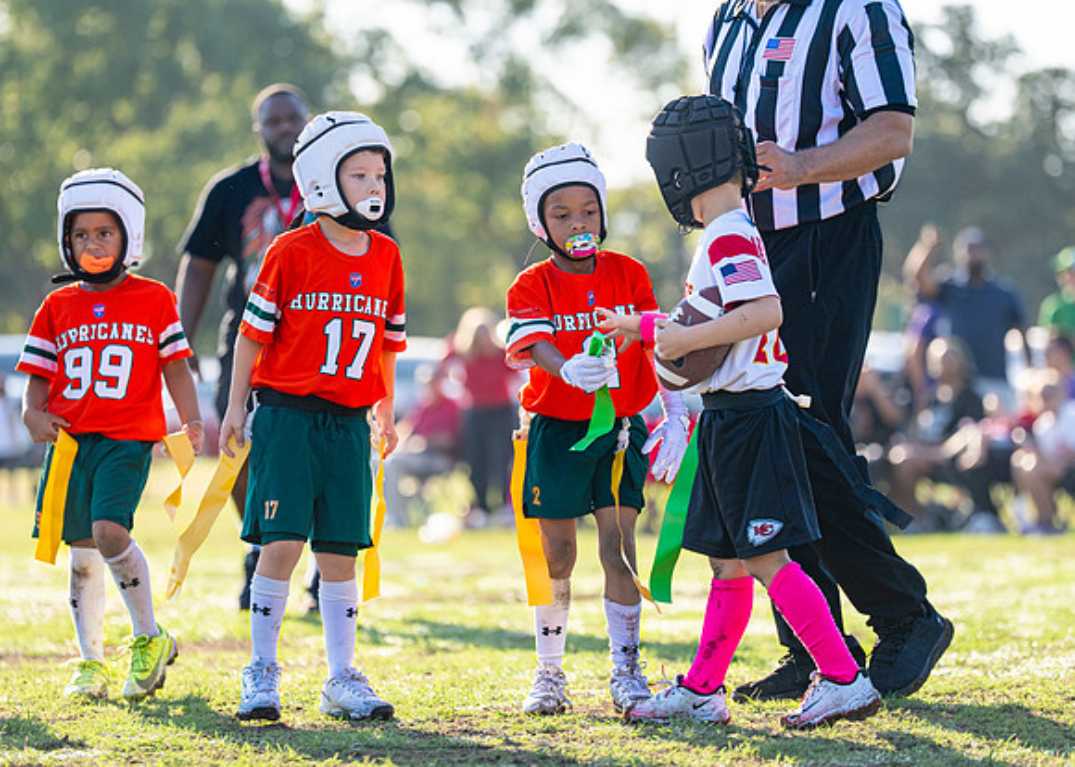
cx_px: 562
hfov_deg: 10.6
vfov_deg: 7.6
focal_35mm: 190
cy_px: 372
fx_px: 5786
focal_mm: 149
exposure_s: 1/2000
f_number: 2.8
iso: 250
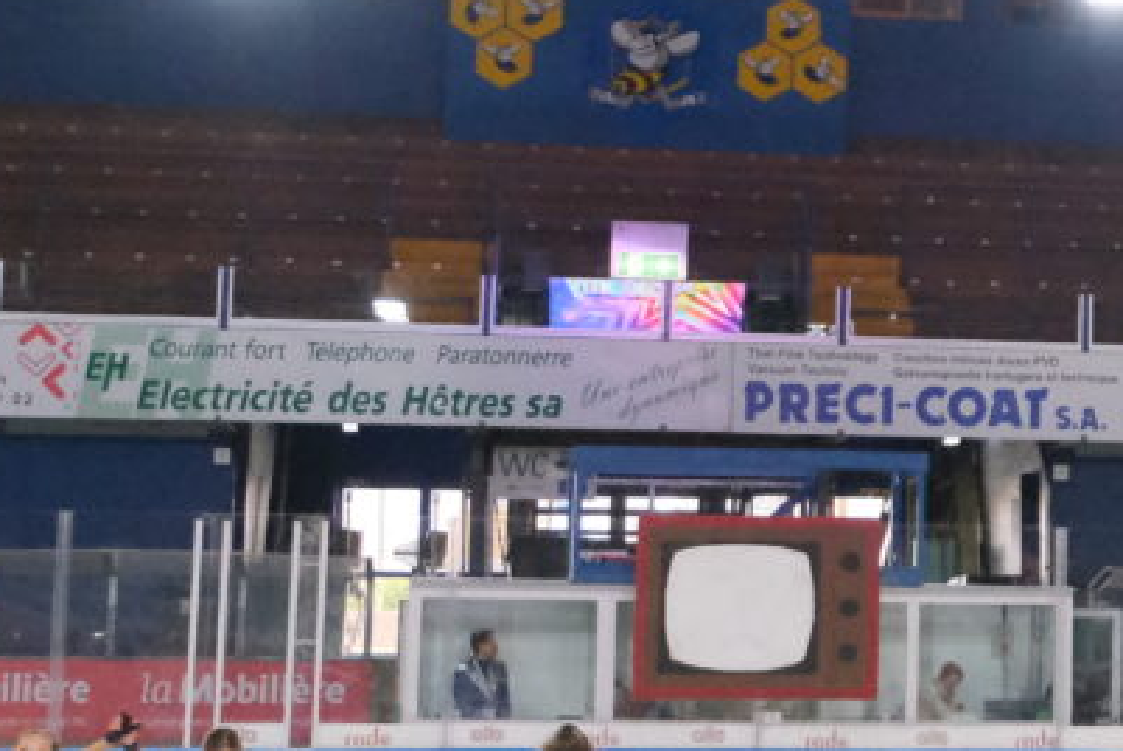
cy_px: 118
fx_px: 3465
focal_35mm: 111
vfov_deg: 12.3
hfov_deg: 17.4
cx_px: 1395
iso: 10000
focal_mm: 19.6
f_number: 3.2
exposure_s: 1/640
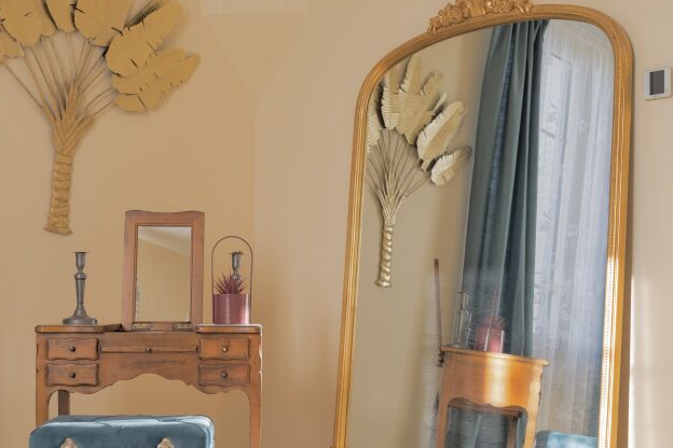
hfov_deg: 33.9
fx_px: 1103
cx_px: 299
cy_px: 280
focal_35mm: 59
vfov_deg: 22.9
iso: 200
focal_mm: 35
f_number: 4.5
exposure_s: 1/100
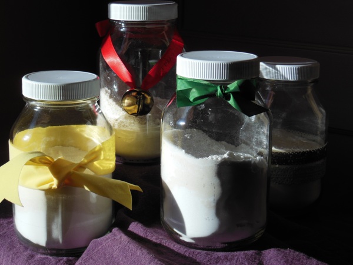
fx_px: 714
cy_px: 132
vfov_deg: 21.0
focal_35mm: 70
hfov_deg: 27.8
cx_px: 176
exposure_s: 1/200
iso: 125
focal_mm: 12.4
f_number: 5.2
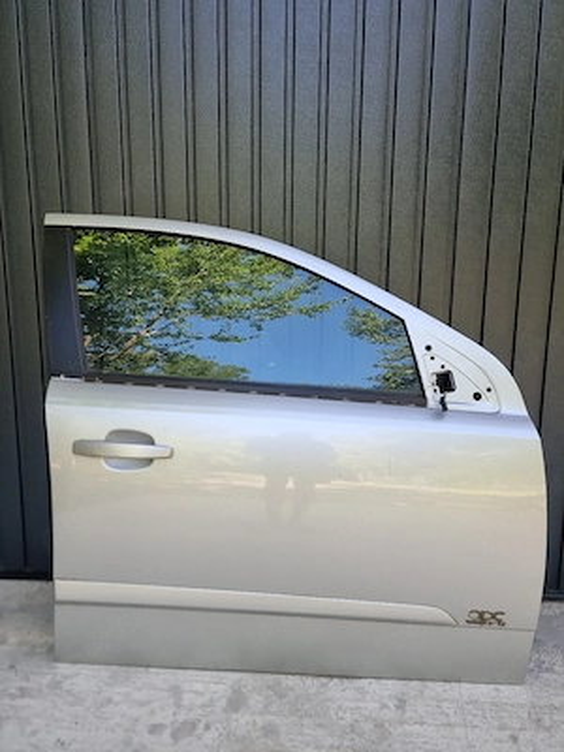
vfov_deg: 71.6
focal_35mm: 24
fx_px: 521
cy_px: 376
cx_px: 282
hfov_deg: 56.8
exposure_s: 1/100
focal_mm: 6.7
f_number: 1.8
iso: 50
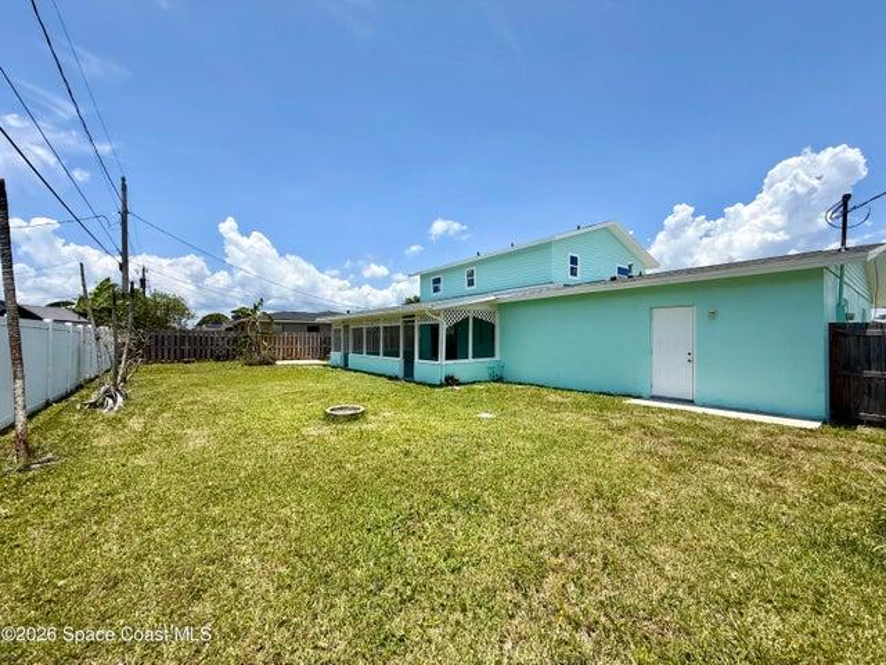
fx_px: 358
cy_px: 332
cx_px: 443
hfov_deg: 102.1
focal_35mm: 14
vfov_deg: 85.7
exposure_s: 1/3125
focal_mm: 2.22
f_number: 2.2
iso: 50
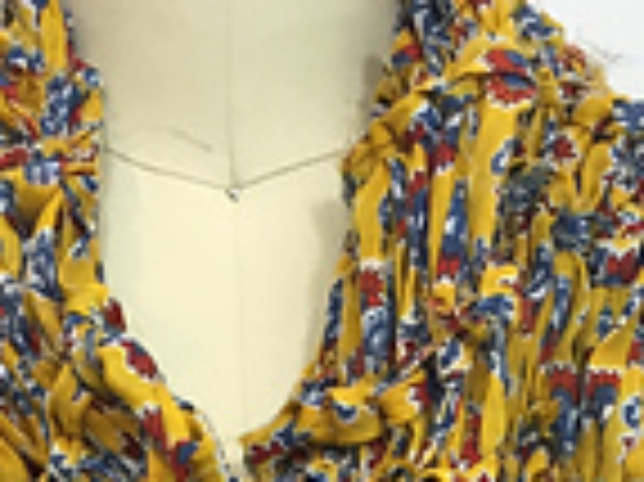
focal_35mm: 130
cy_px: 1162
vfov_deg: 10.0
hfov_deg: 15.2
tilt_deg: -10.5
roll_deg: -0.5
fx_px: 2417
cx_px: 302
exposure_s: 1/30
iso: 64
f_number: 2.2
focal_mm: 4.15
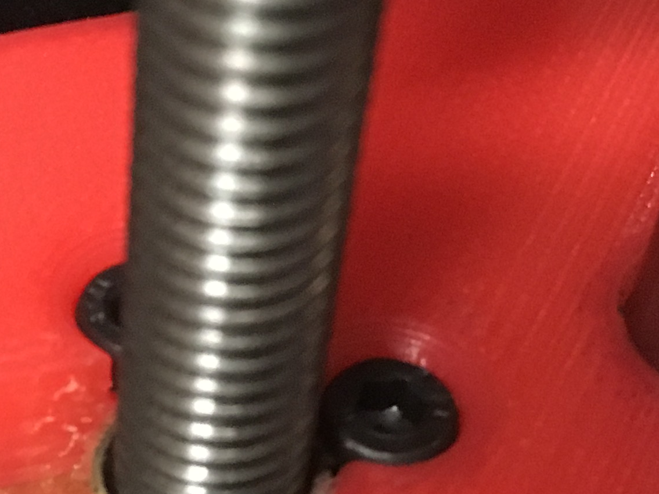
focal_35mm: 103
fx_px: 1961
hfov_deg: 19.1
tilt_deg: -51.3
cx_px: 264
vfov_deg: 14.3
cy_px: 423
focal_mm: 4.15
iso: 640
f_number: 2.2
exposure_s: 1/17
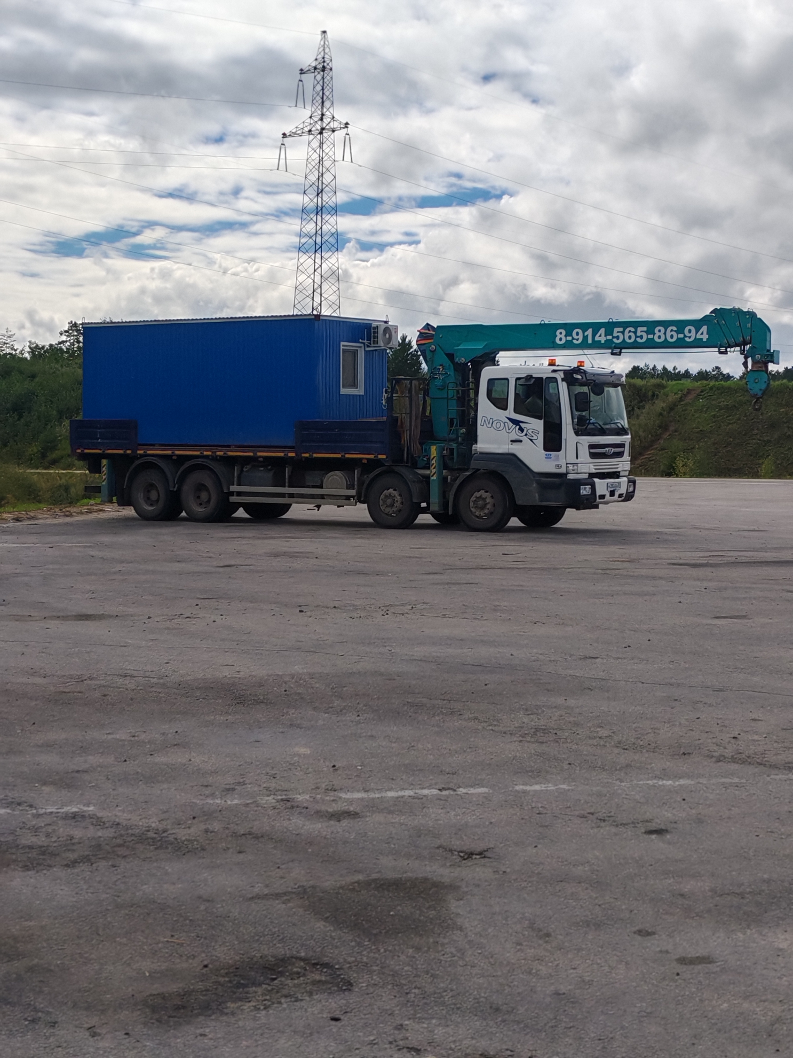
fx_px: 1649
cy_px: 529
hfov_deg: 27.0
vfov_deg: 35.5
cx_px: 396
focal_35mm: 54
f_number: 2.8
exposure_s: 1/5900
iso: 50
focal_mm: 5.52
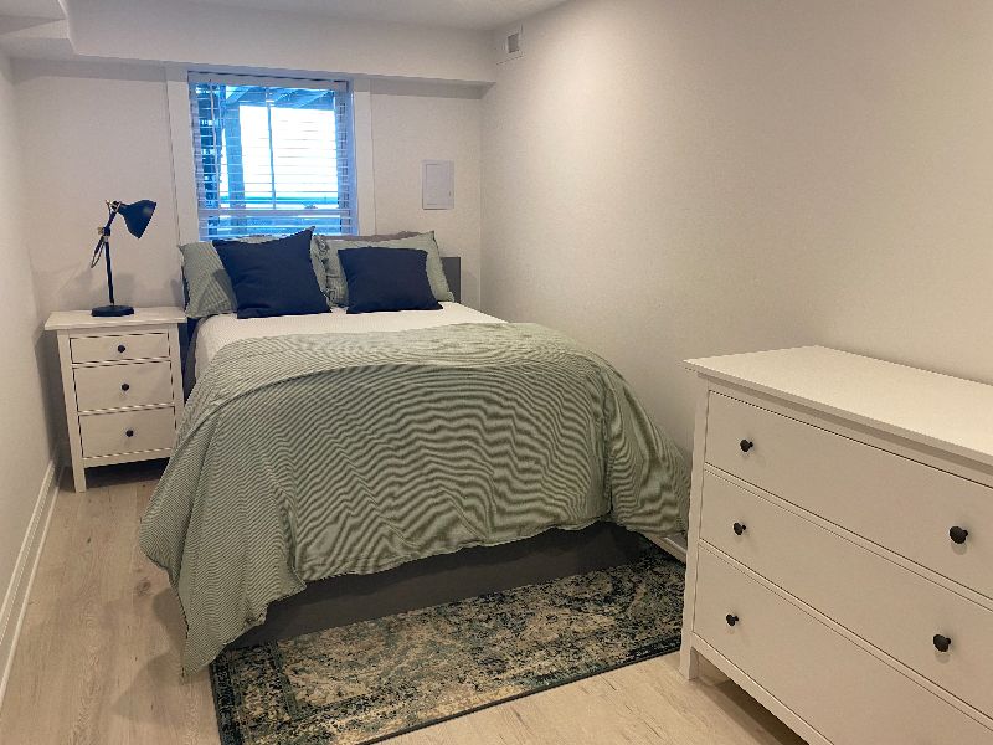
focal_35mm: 26
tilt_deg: -13.2
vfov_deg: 53.1
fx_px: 746
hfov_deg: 67.3
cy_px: 372
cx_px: 496
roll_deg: -1.1
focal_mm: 4.25
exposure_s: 1/60
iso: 80
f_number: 1.8
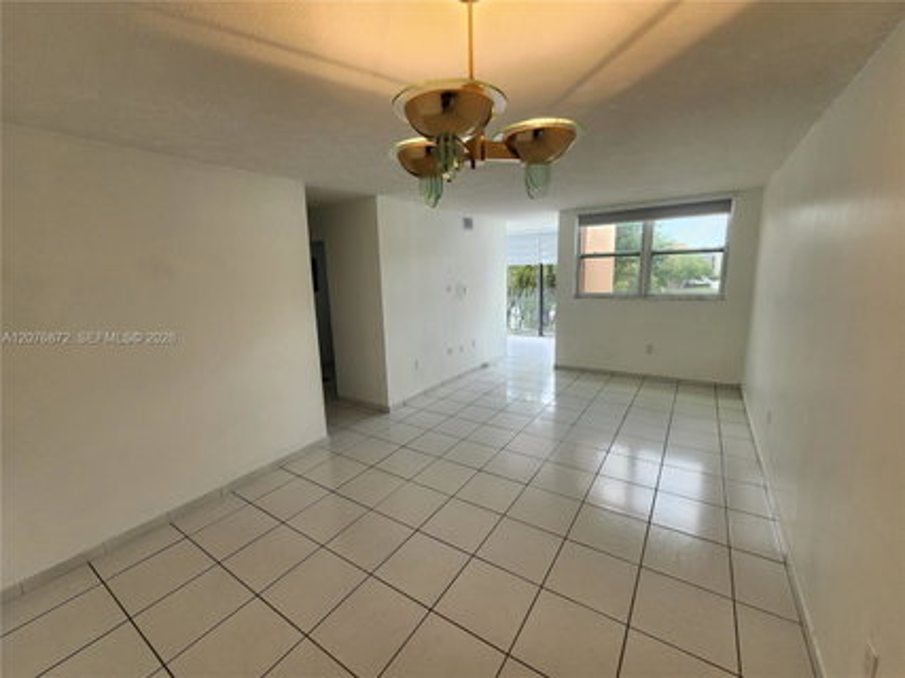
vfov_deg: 89.9
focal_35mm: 13
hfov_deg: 106.2
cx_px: 452
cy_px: 339
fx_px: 340
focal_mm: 2.2
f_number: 2.2
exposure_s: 1/120
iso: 64
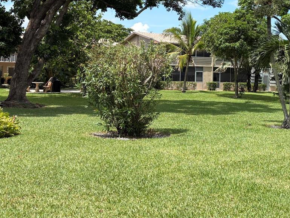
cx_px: 187
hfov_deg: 35.3
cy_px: 48
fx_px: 453
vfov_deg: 26.6
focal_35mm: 54
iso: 50
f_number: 1.6
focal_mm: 5.96
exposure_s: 1/2208
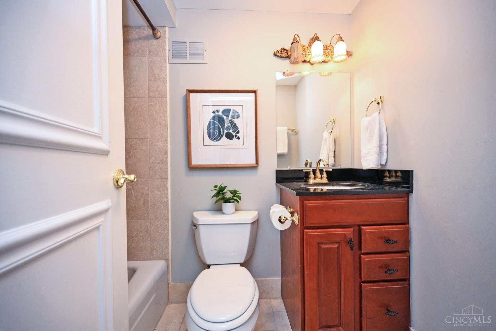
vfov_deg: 81.2
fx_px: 193
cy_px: 166
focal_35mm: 14
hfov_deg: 104.3
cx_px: 248
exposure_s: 1/60
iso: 1100
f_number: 4
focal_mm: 14
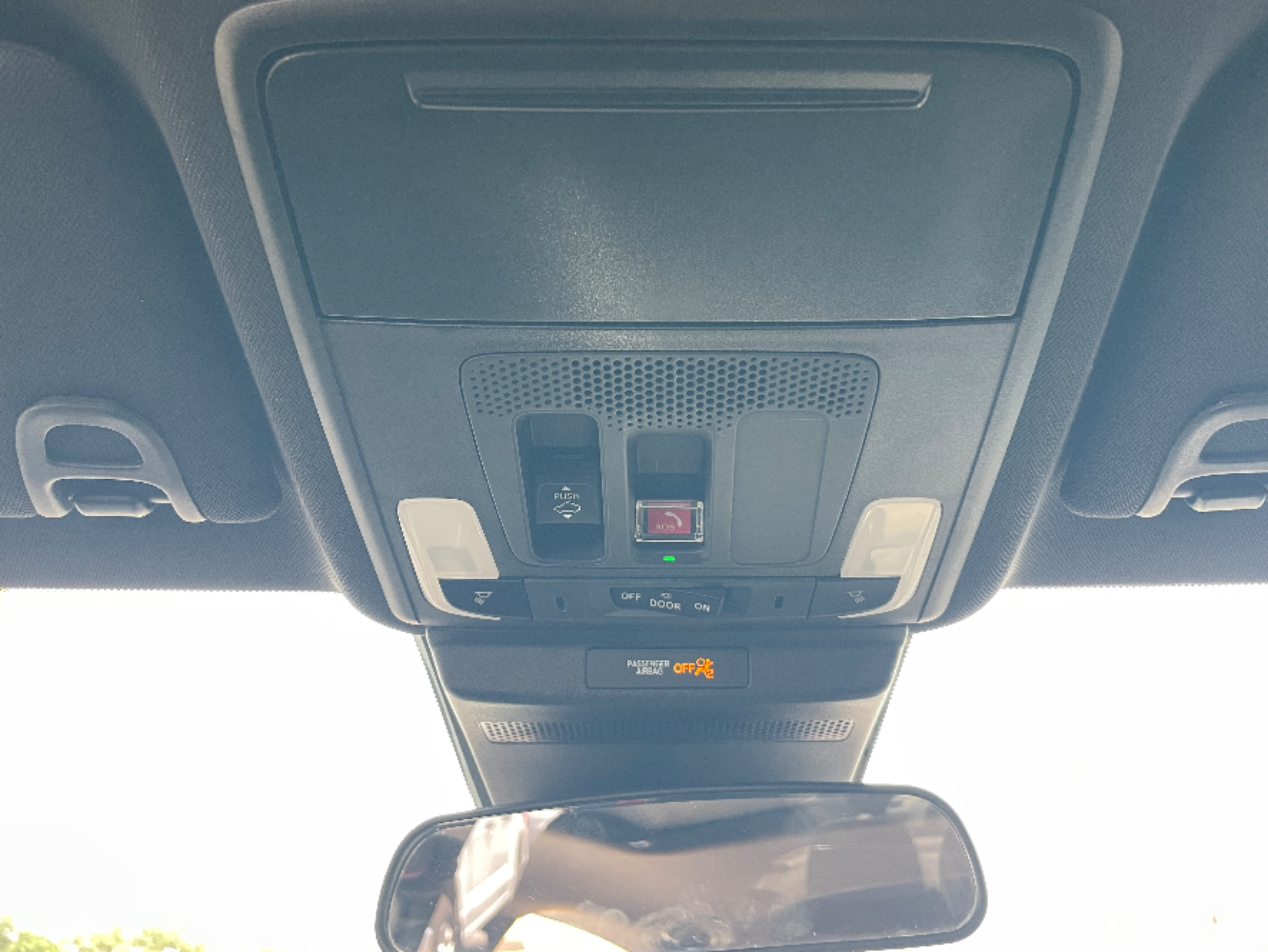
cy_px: 453
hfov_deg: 59.9
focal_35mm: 30
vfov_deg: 46.8
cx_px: 673
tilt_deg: +37.8
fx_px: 1099
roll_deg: +0.0
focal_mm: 4.2
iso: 200
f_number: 1.6
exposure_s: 1/60
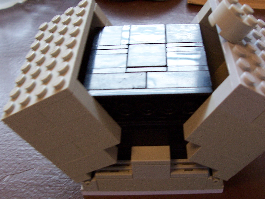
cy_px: 99
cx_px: 151
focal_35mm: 44
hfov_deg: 42.8
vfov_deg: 32.9
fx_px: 337
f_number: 2.8
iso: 140
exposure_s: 1/8
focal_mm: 6
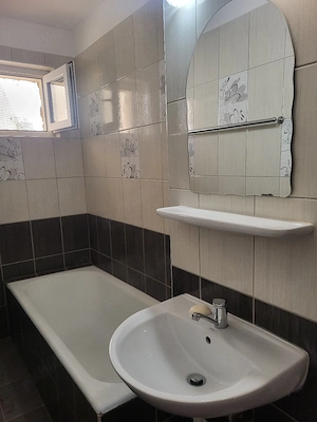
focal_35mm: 26
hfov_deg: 53.1
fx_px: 317
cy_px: 211
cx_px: 158
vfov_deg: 67.3
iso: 320
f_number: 1.8
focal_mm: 5.4
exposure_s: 1/101
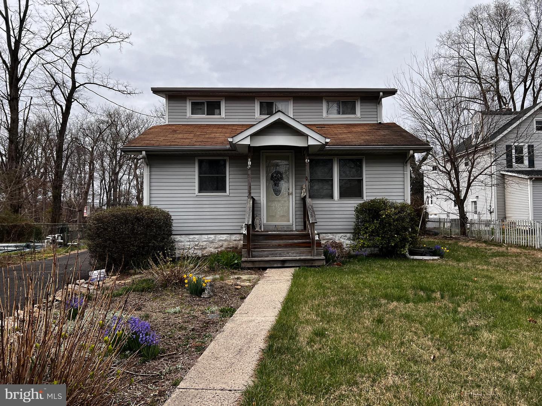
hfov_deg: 67.3
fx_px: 407
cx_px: 271
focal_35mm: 26
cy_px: 203
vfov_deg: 53.1
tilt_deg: +3.1
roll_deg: +0.7
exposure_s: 1/1553
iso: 50
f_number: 1.5
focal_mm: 5.7
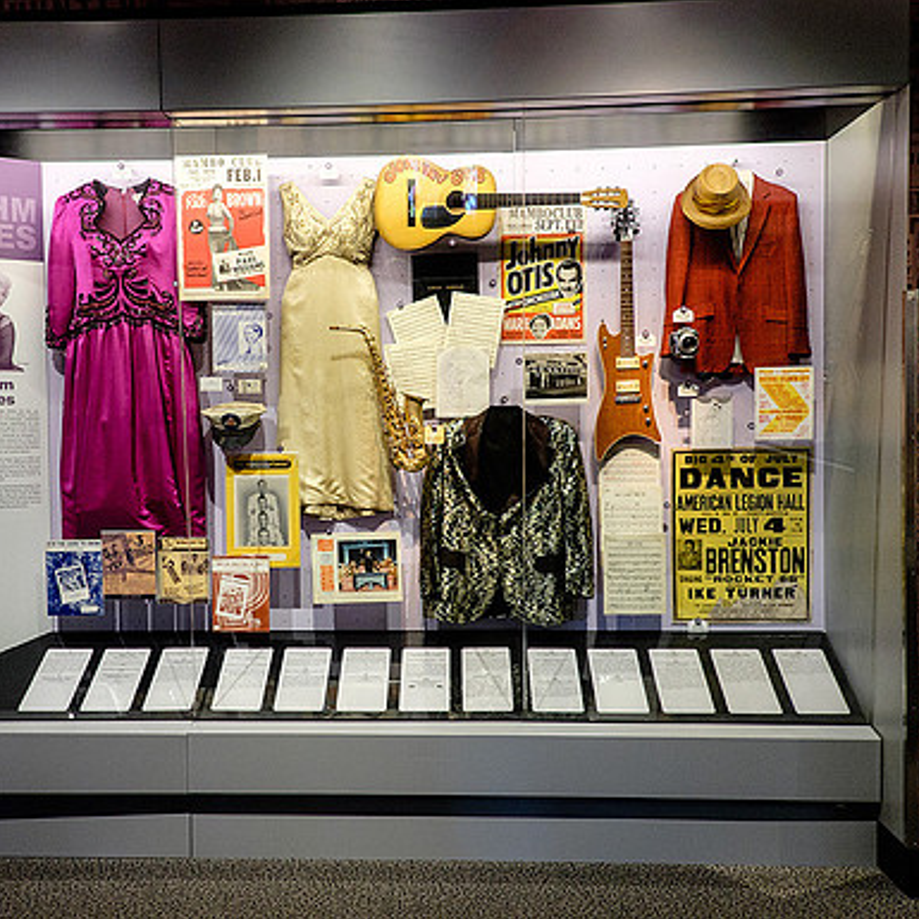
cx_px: 380
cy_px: 460
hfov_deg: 40.8
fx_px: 1231
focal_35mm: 41
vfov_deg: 40.9
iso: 1600
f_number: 3.2
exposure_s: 1/30
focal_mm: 21.4
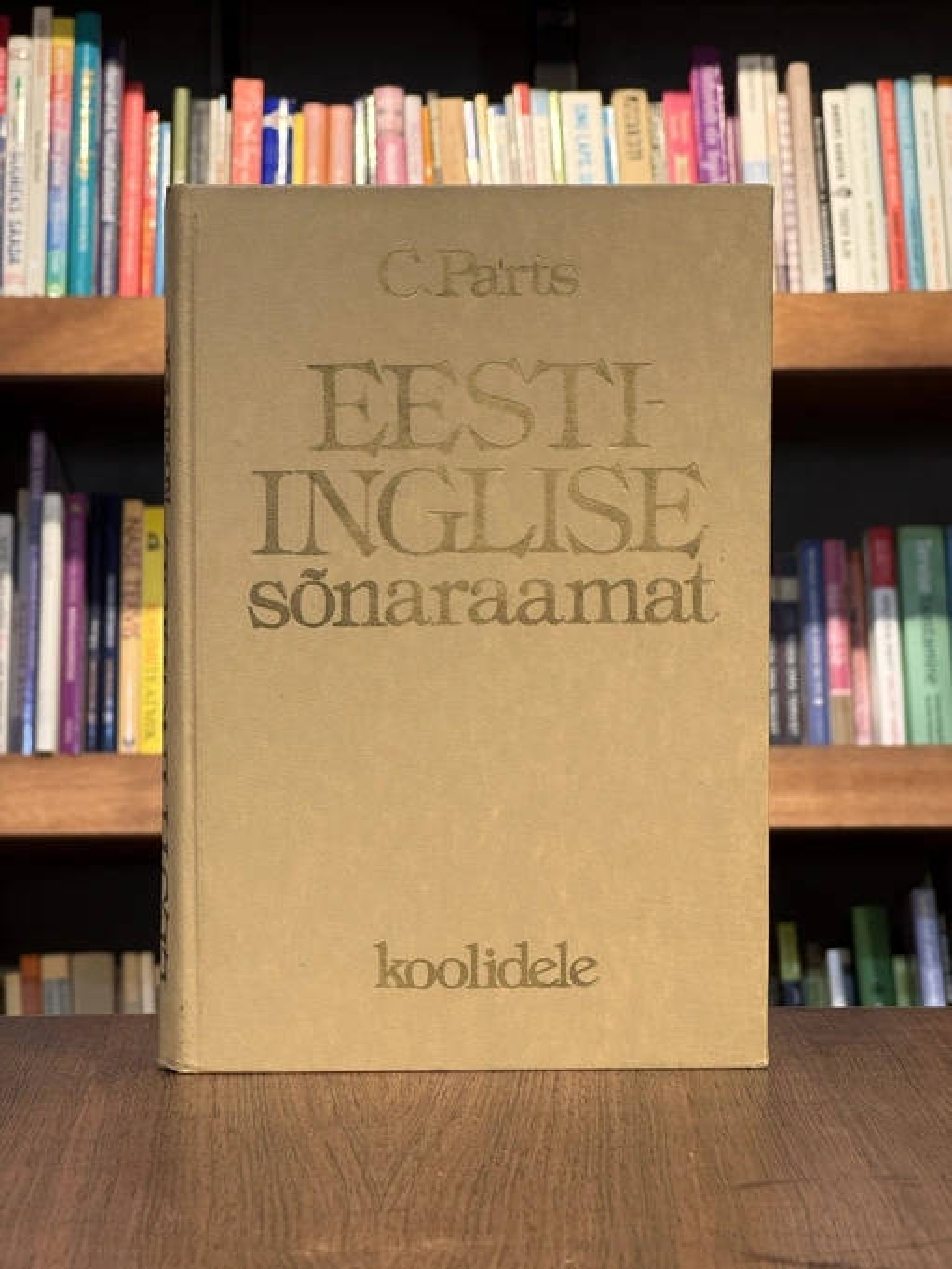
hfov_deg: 19.1
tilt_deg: +0.0
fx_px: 2823
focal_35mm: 77
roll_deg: +0.4
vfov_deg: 25.3
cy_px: 634
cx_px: 476
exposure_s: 1/99
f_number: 2.8
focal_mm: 9
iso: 160
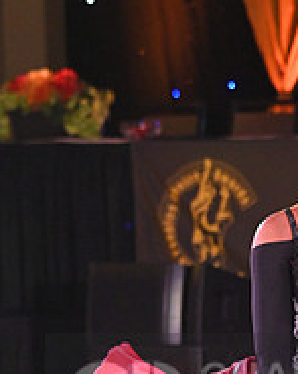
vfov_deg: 5.4
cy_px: 402
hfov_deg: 4.3
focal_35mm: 355
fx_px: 3917
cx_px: 325
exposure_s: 1/320
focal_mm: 120
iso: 3200
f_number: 5.6
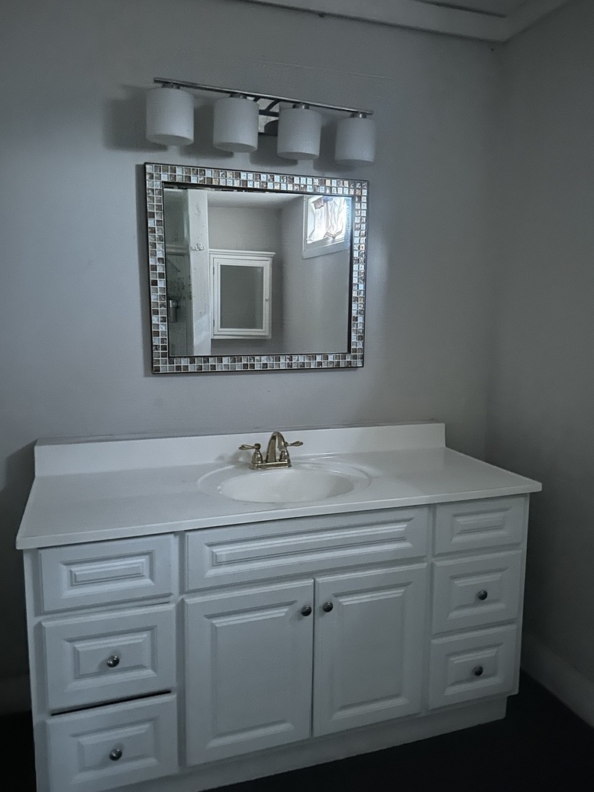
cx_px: 290
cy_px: 386
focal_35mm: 25
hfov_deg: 54.9
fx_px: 572
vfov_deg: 69.4
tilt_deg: -7.5
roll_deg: -1.7
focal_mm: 6.86
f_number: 1.78
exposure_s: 1/16
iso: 2000
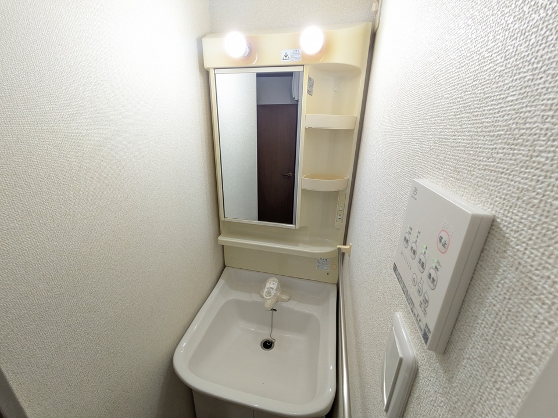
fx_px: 226
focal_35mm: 14
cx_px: 279
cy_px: 209
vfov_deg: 85.7
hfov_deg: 102.1
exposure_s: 1/60
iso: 150
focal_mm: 1.83
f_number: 2.2
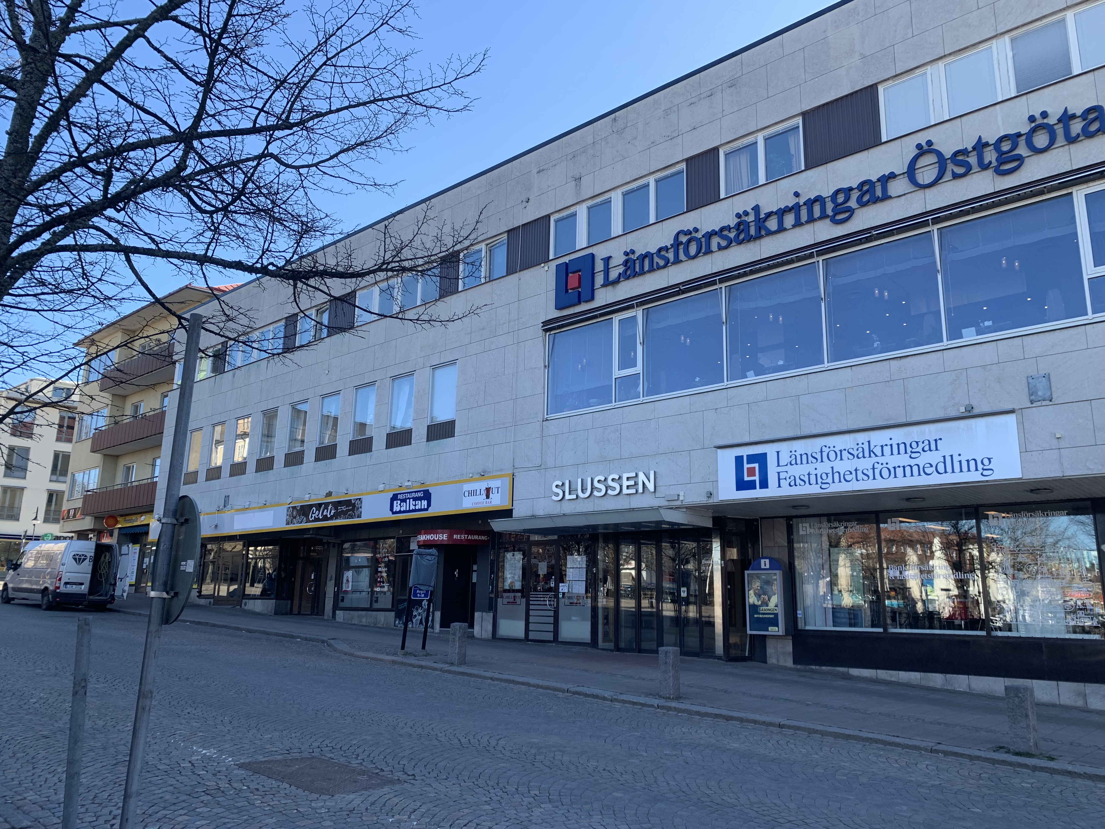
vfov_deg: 53.1
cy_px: 414
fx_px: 830
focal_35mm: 26
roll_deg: -1.5
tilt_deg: +13.7
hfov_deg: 67.3
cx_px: 552
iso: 25
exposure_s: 1/620
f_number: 1.8
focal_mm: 4.25
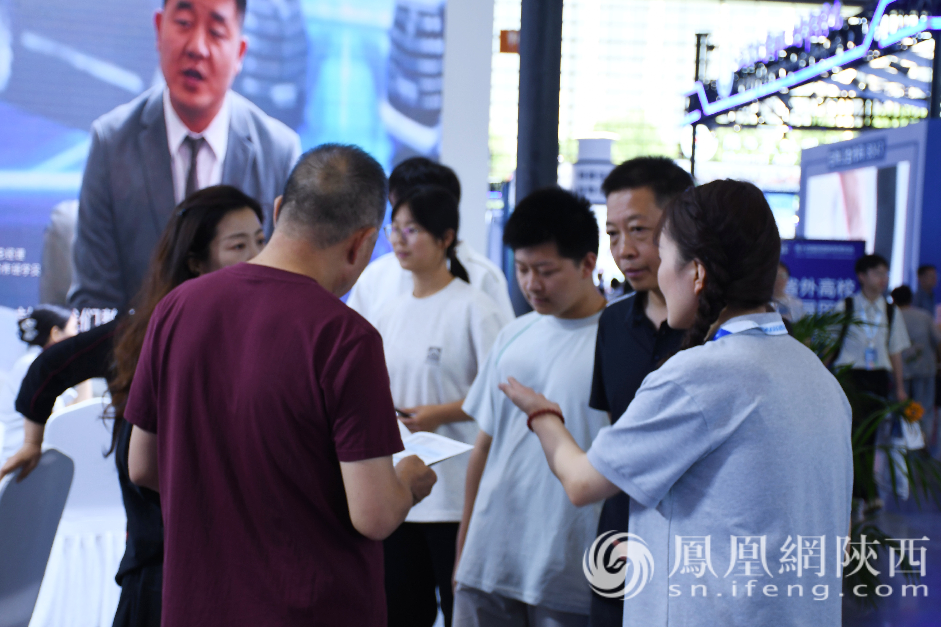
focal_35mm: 67
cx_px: 470
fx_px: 1751
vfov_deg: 20.3
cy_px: 314
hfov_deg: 30.1
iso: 400
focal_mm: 45
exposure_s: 1/80
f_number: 4.5
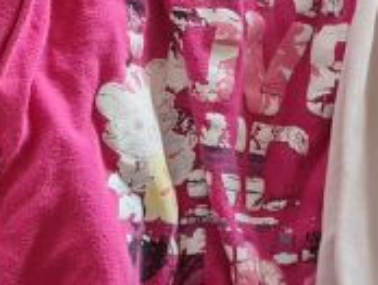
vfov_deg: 9.6
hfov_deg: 13.0
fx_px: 1629
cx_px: -39
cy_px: -205
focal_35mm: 149
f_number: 1.8
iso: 250
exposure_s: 1/100
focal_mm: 5.4
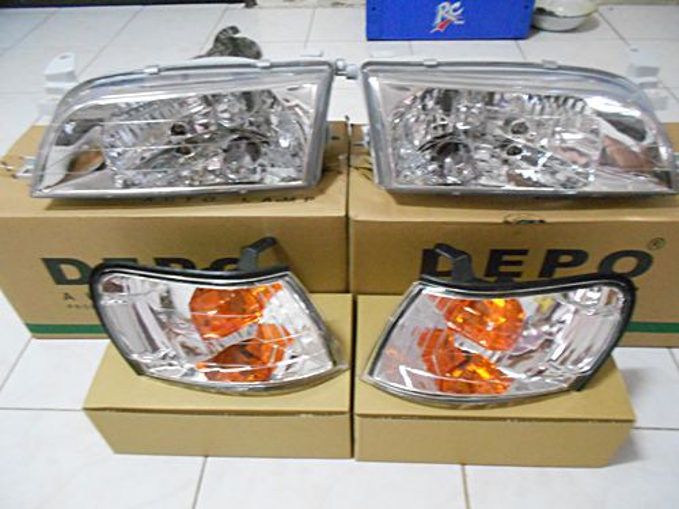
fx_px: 510
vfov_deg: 53.1
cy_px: 254
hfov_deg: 67.3
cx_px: 340
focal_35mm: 26
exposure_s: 1/5
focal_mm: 4.6
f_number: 3.2
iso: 800
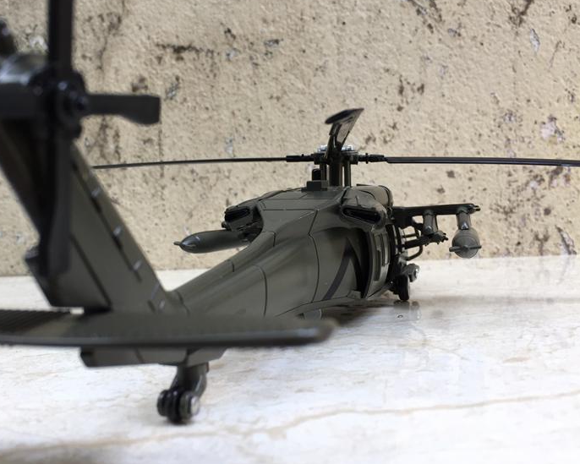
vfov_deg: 44.5
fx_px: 567
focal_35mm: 33
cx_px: 246
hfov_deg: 54.0
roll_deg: +0.1
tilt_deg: -1.3
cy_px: 215
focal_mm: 4.15
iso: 50
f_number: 2.2
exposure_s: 1/100
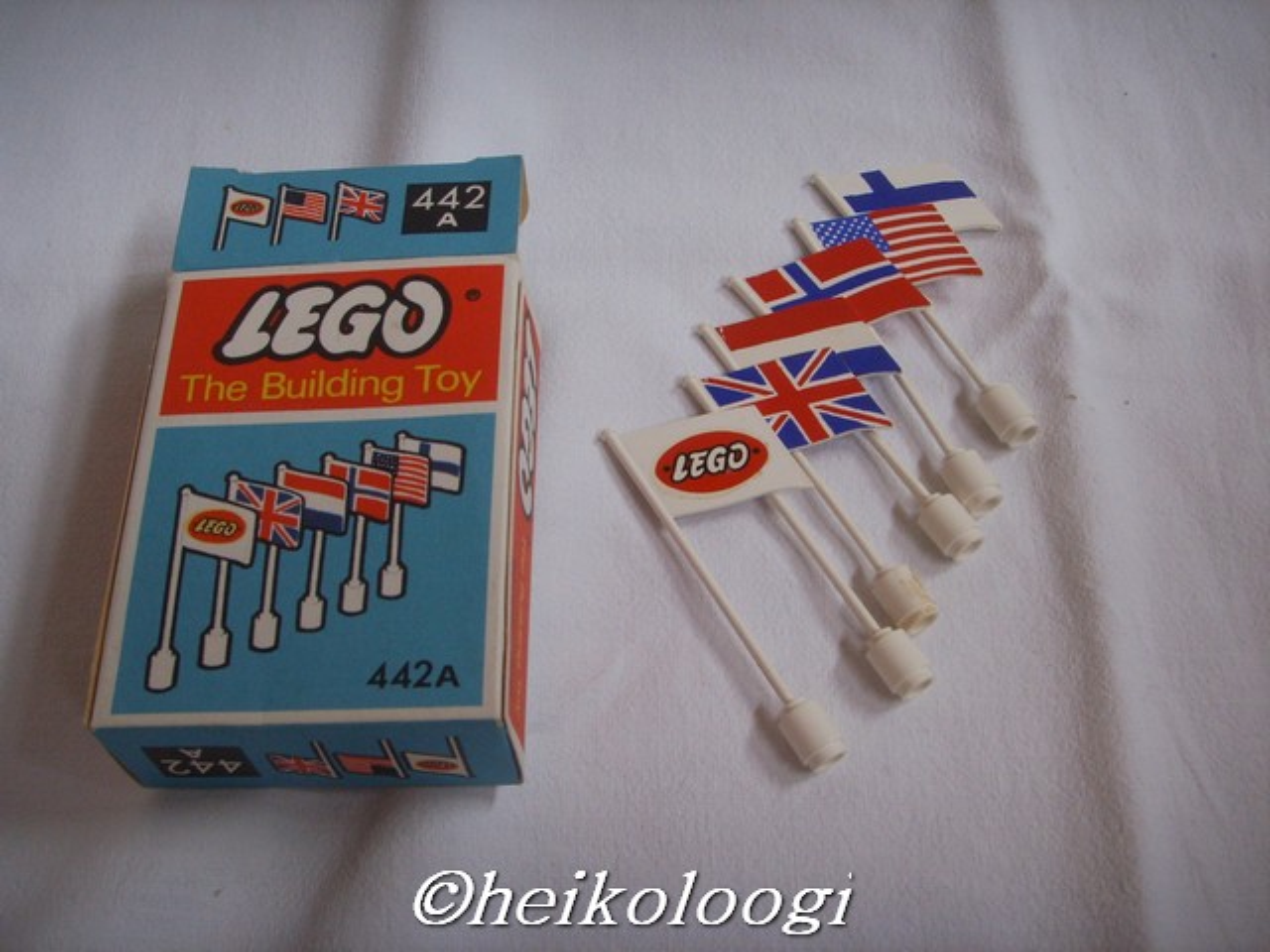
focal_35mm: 39
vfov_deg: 36.8
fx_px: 1431
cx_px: 635
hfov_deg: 47.9
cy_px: 476
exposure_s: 1/45
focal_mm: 6.6
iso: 132
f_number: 3.5
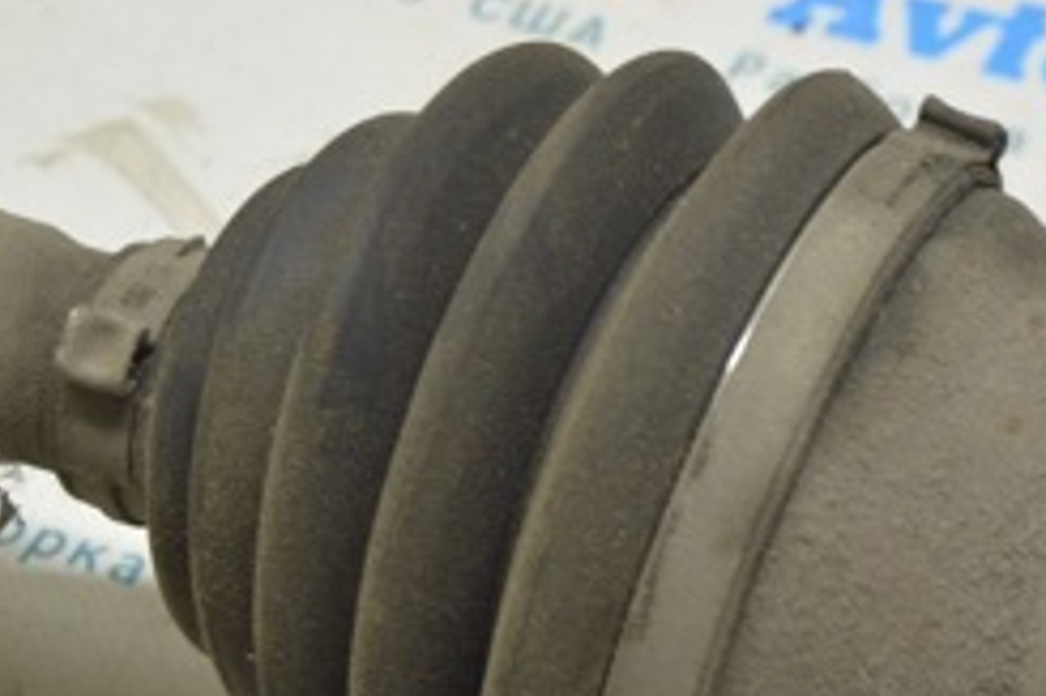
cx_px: 897
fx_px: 3862
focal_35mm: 133
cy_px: 685
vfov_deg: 10.2
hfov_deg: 15.3
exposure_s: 1/20
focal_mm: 34
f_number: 5.6
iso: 400
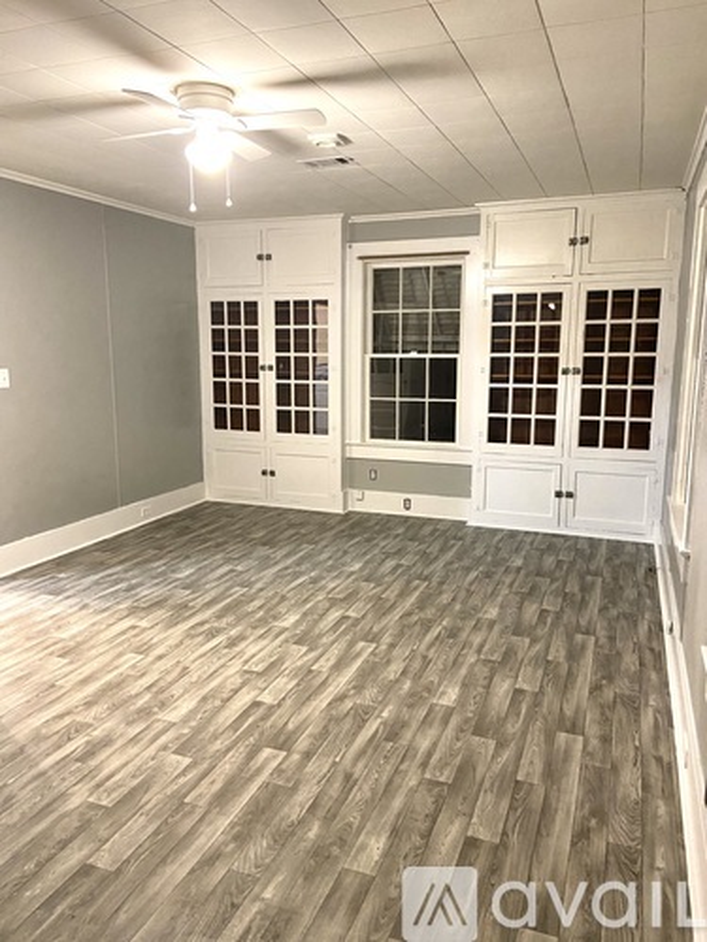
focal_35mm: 26
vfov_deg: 67.3
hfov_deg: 53.1
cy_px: 471
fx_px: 708
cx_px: 354
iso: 500
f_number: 1.8
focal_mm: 4.25
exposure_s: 1/30
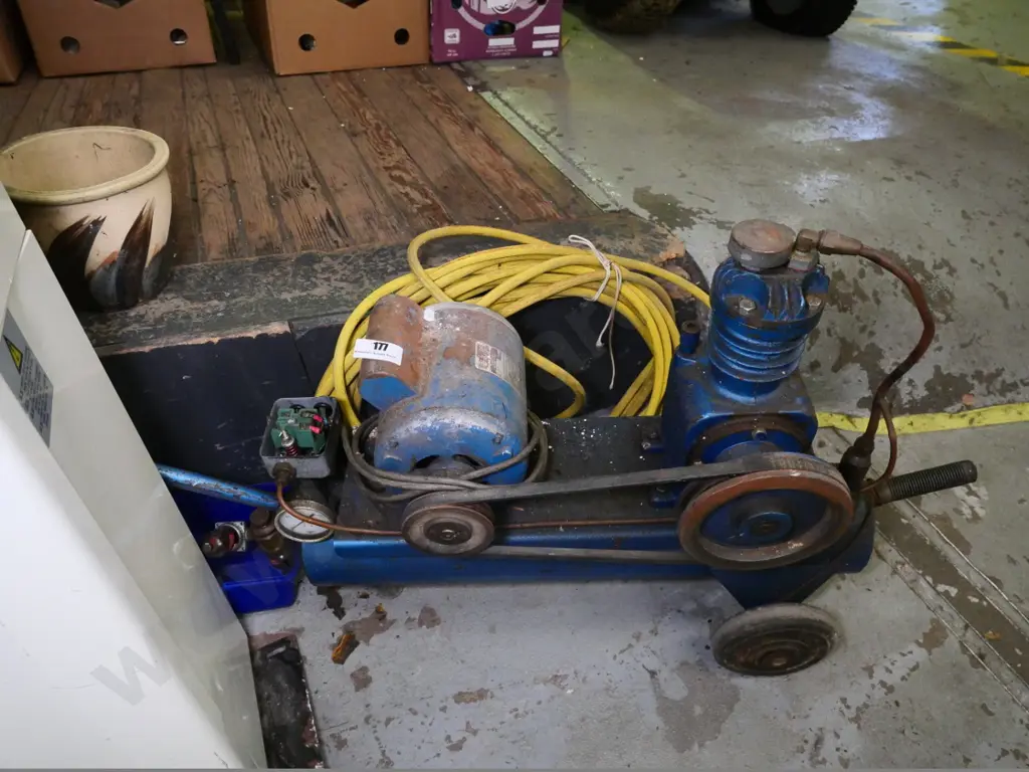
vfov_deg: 56.8
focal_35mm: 24
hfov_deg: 71.6
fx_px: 713
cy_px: 386
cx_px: 514
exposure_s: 1/200
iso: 3200
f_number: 4.5
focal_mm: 12
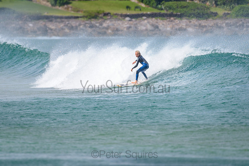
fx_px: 4238
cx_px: 98
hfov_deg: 3.4
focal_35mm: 613
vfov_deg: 2.2
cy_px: 64
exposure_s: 1/2000
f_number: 5.6
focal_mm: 500
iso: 180
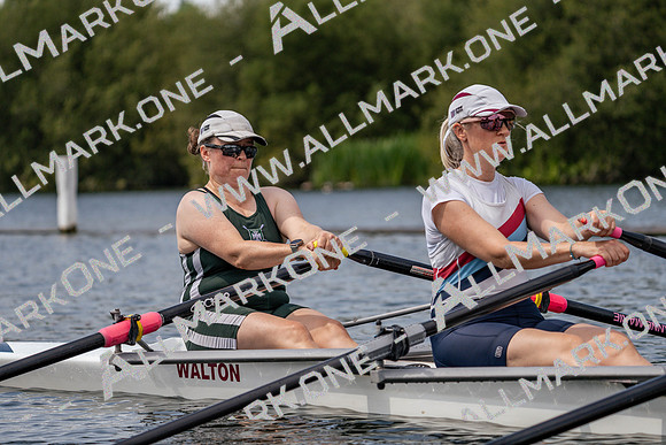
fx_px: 3701
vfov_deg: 6.9
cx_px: 333
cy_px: 222
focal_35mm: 200
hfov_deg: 10.3
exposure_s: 1/1600
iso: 200
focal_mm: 200
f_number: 5.6
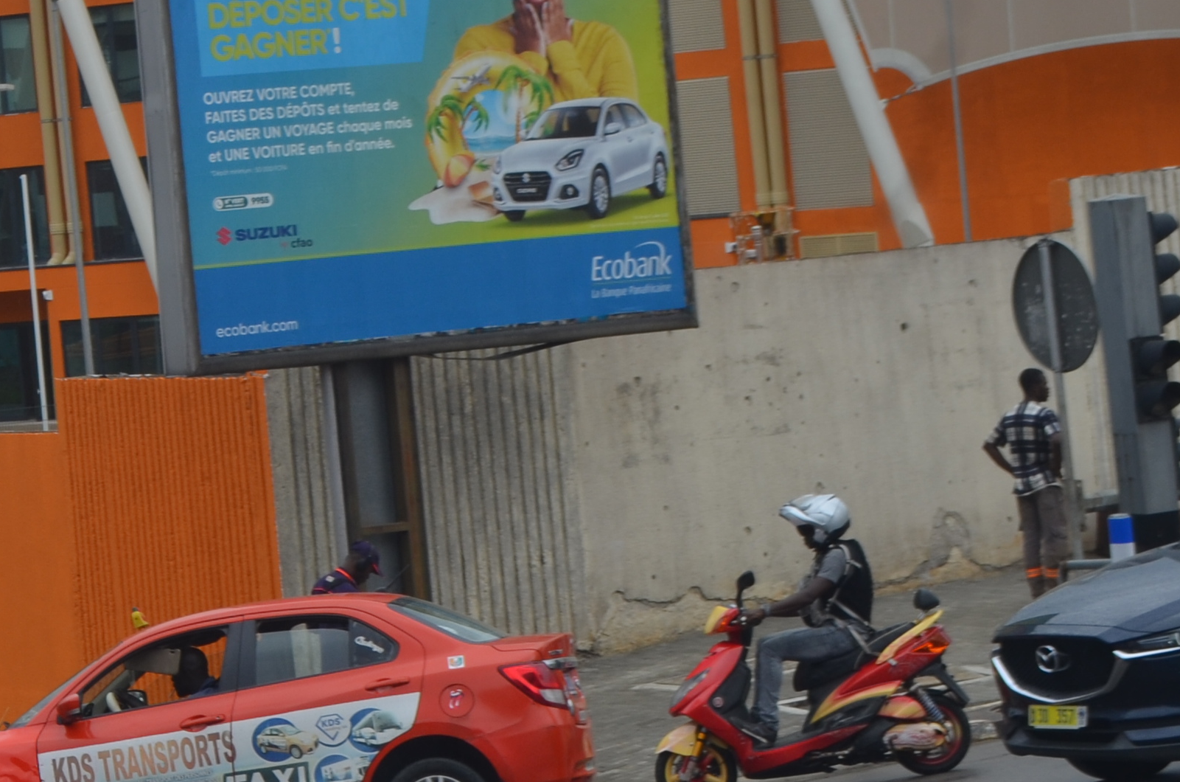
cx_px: -481
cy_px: -62
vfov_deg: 8.6
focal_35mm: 157
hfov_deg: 12.6
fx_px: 5135
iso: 110
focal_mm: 34
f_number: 8
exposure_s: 1/250
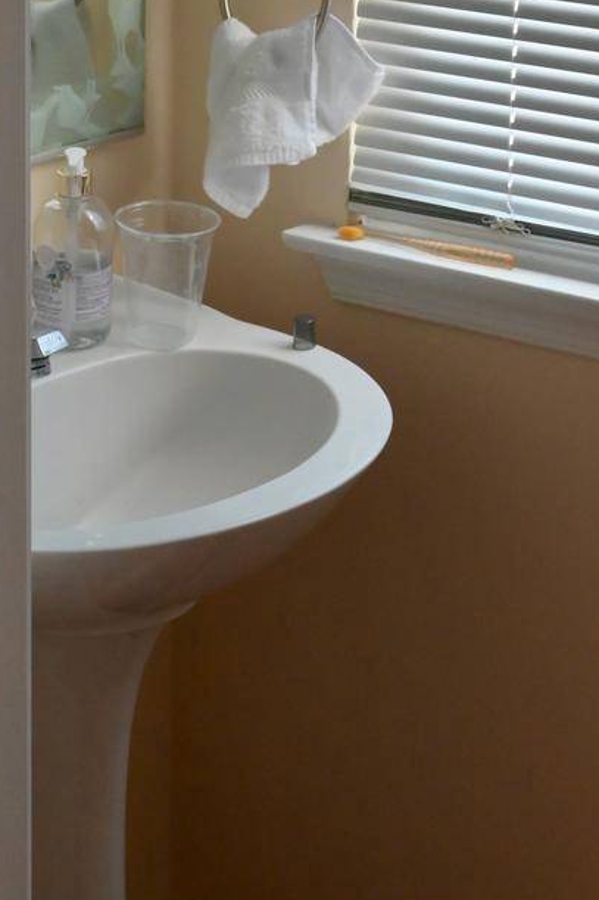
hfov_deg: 15.4
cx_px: 473
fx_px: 2197
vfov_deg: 22.1
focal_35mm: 88
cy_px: -32
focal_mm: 35
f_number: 5.6
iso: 4000
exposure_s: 1/250
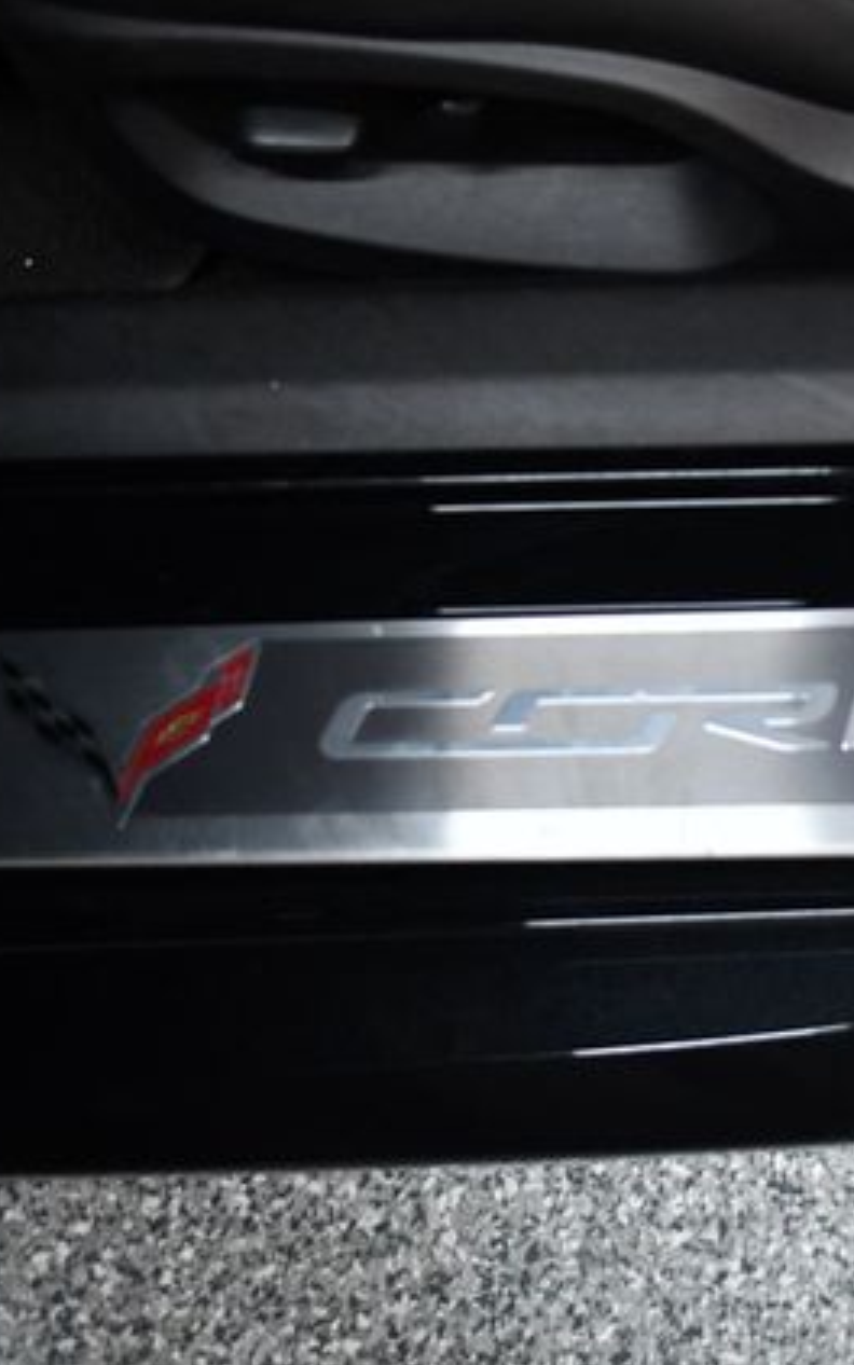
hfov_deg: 24.1
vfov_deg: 39.6
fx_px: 1898
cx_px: 883
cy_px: 679
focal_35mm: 51
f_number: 3.8
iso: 3200
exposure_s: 1/100
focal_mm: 22
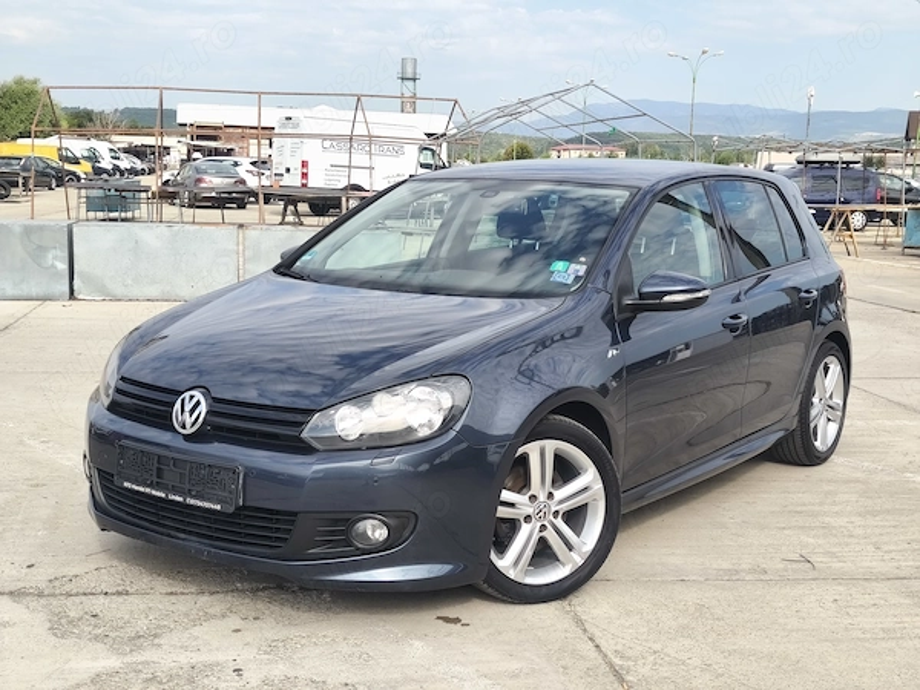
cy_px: 345
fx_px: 1223
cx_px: 460
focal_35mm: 46
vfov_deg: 31.5
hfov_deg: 41.2
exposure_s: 1/436
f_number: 1.65
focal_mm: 6.18
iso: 50
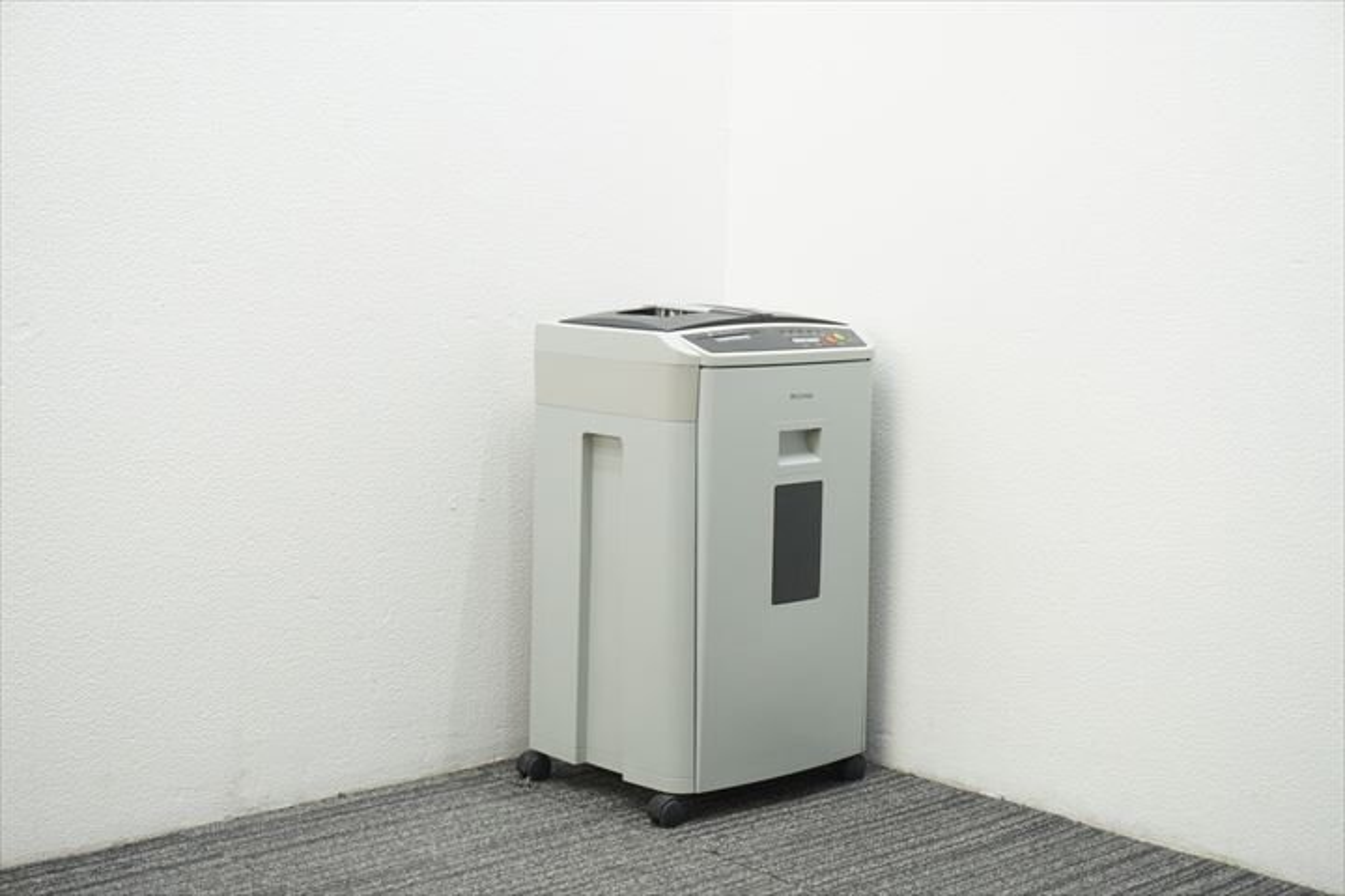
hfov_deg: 36.9
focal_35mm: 54
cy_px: 448
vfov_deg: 25.1
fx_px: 2017
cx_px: 672
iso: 500
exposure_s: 1/60
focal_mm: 36
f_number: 5.6
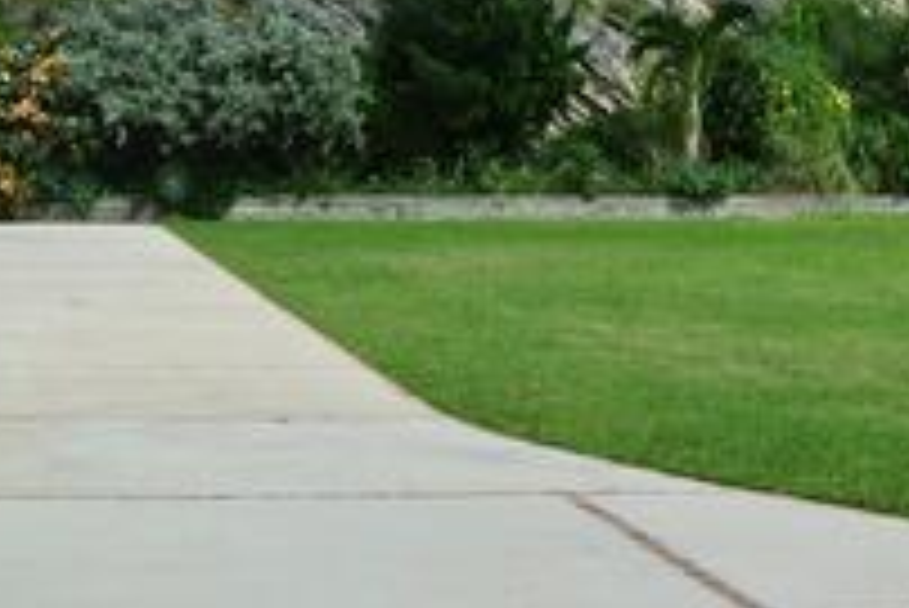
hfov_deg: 22.1
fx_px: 2325
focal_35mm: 92
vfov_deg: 14.5
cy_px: -77
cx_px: 432
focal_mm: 11
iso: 100
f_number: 5
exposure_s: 1/800
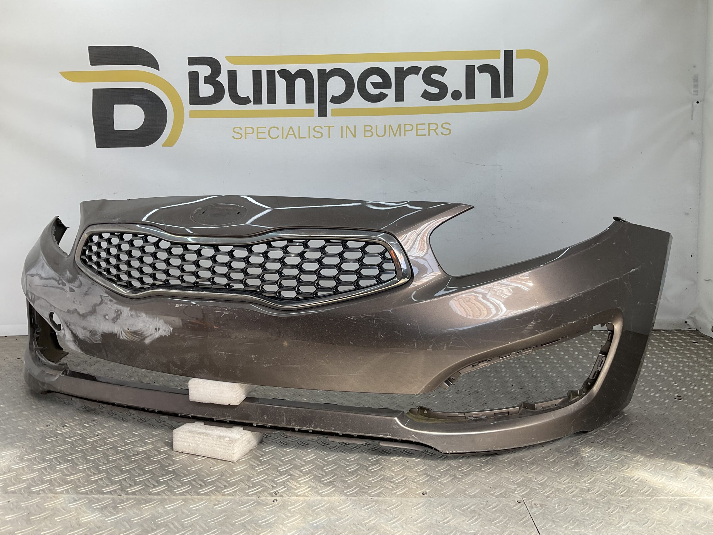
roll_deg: -0.2
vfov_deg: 48.2
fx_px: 597
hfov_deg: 61.7
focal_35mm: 29
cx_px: 356
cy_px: 268
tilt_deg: -8.9
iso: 16
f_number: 1.8
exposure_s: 1/247
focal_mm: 3
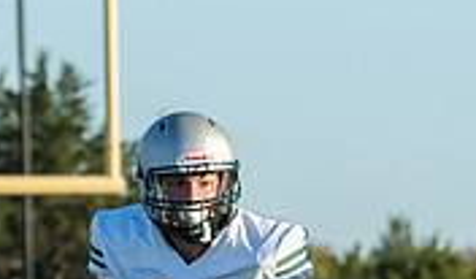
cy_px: 432
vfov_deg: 1.4
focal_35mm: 919
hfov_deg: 2.3
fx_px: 11714
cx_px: 118
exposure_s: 1/1250
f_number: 5.6
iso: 640
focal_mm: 148
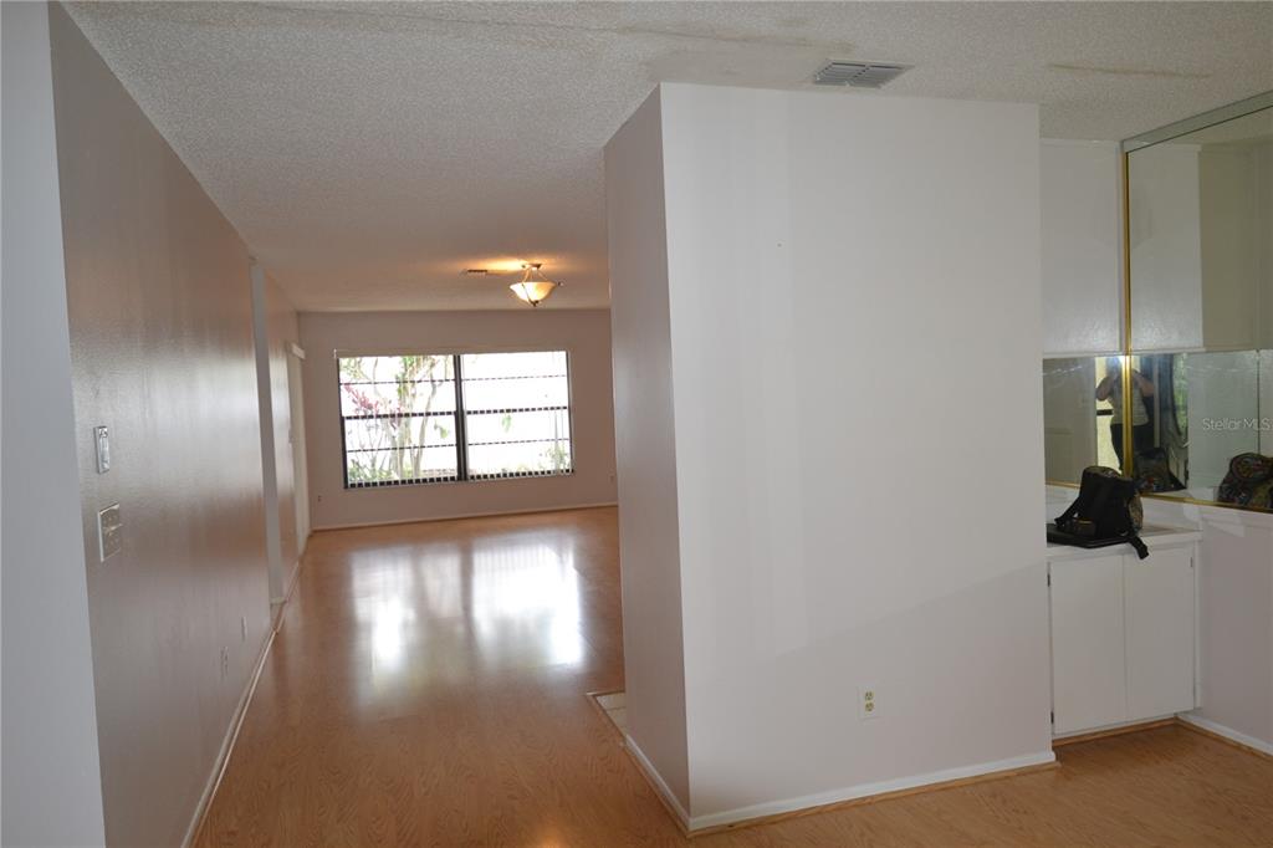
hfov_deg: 73.8
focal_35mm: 24
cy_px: 424
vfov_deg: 53.1
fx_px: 848
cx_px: 636
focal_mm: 16
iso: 400
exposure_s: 1/60
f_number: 4.2
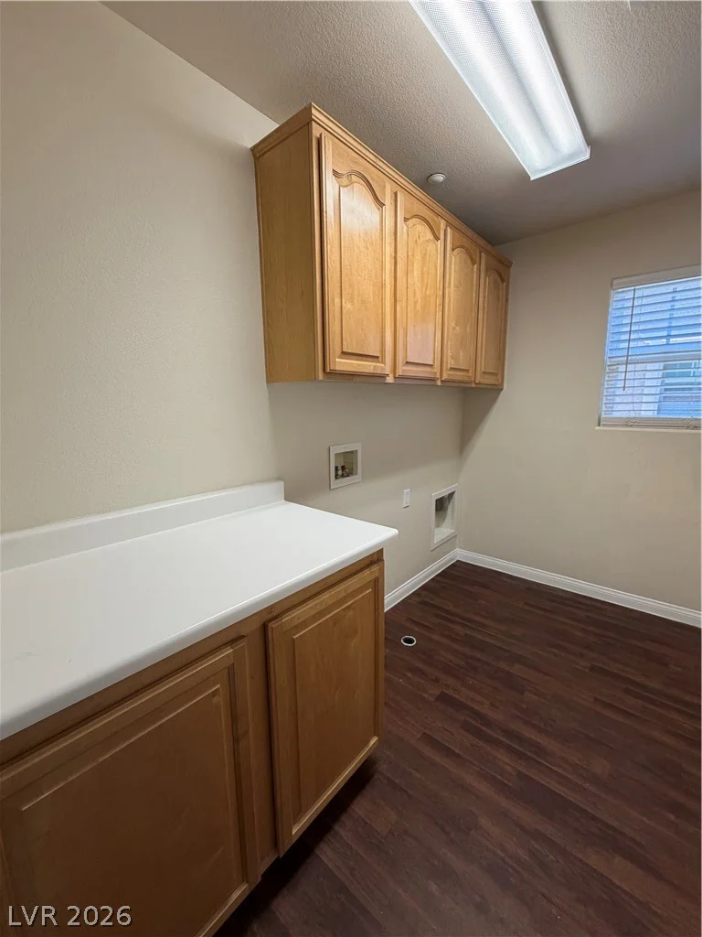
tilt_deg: -8.7
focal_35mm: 14
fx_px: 379
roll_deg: +1.2
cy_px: 468
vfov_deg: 102.1
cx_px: 351
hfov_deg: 85.7
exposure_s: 1/120
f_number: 2.2
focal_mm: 2.22
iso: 200
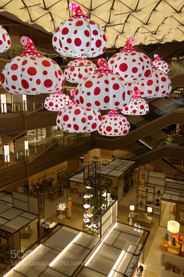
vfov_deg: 65.5
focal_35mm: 28
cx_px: 92
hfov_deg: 46.4
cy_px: 138
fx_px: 215
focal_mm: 10.4
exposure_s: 1/100
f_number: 2
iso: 125
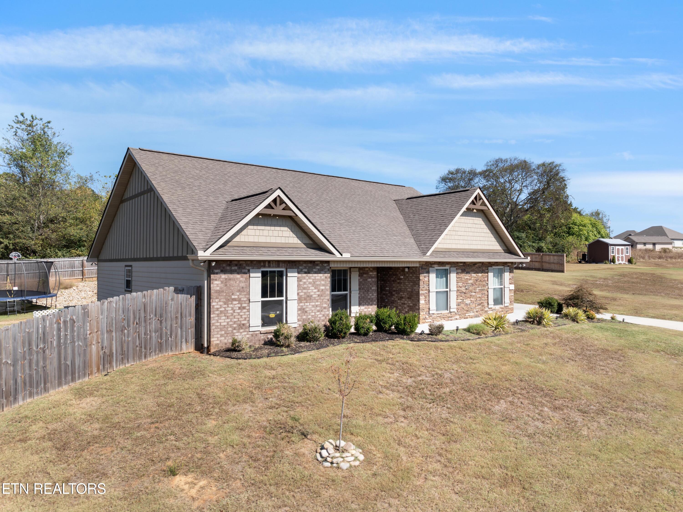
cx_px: 342
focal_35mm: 24
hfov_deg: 71.6
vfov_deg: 56.8
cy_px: 256
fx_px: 473
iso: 100
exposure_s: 1/20
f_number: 2.8
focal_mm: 12.29
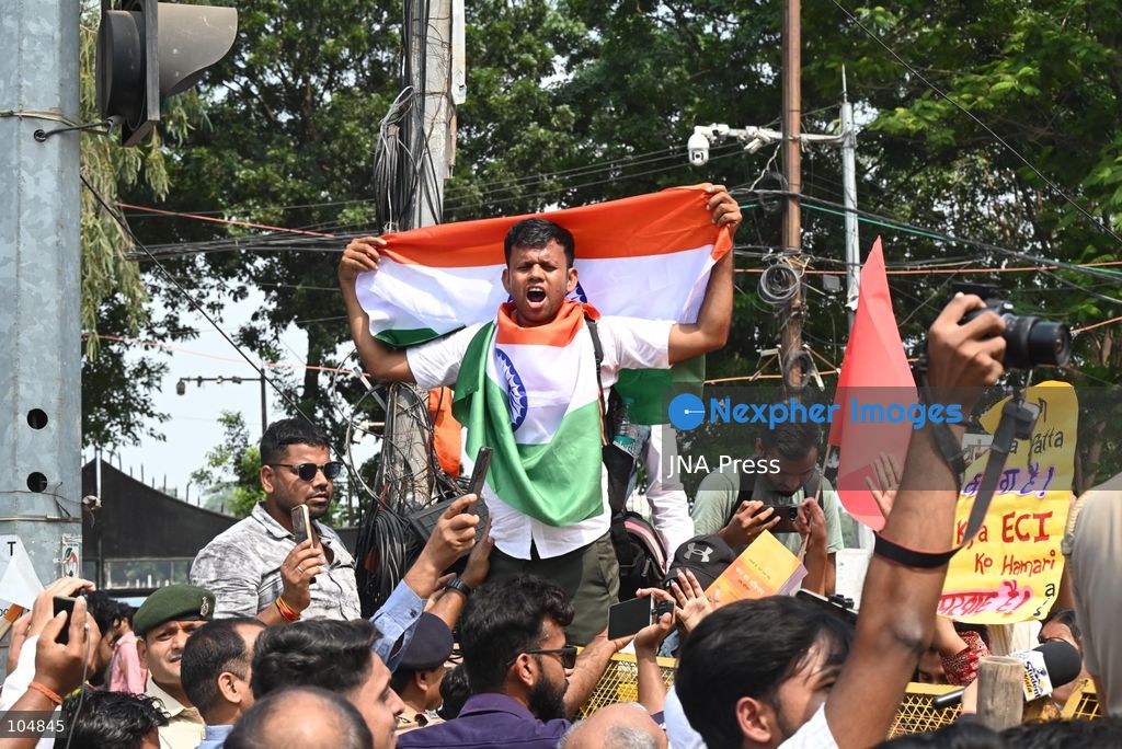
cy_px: 374
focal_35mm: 66
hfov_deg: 30.5
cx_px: 561
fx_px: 2058
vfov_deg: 20.6
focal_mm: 66
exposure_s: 1/1250
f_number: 9
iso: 1250
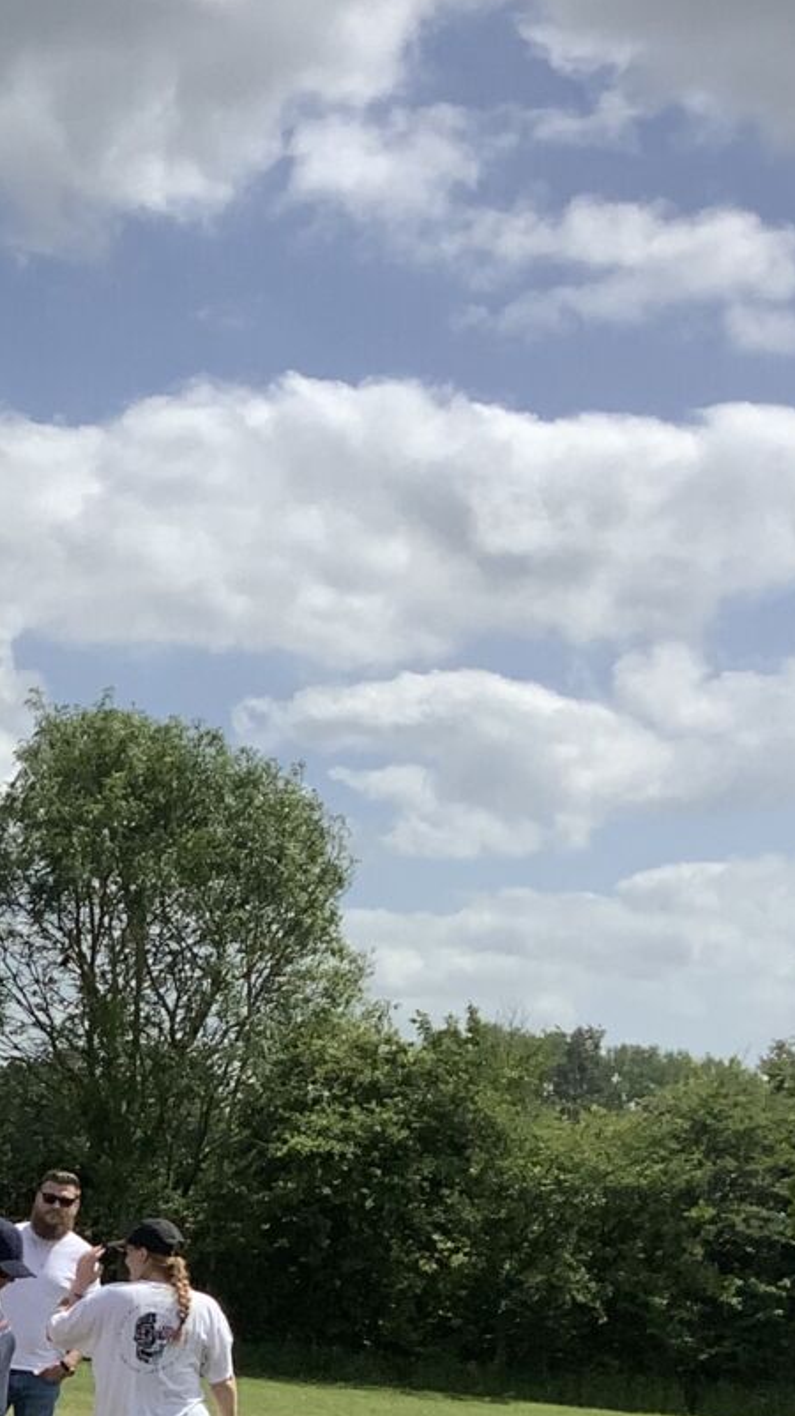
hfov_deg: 13.2
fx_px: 3038
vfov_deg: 25.6
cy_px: 1207
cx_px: -710
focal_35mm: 81
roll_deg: -2.8
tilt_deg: +0.4
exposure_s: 1/2262
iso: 25
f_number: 2.4
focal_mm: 3.3
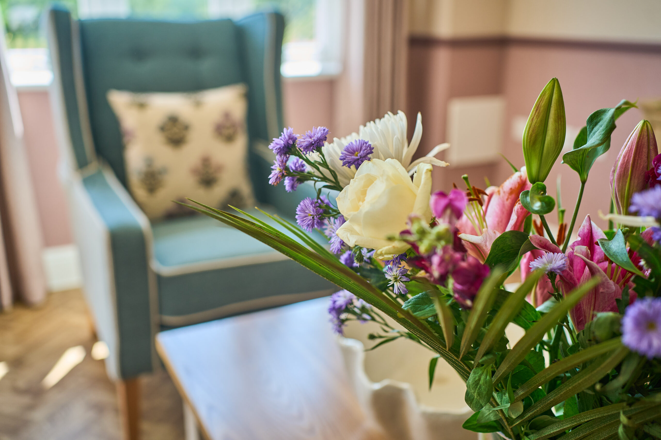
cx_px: 330
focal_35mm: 35
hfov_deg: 54.4
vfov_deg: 37.9
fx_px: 643
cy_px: 220
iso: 250
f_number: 3.5
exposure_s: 1/160
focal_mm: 35
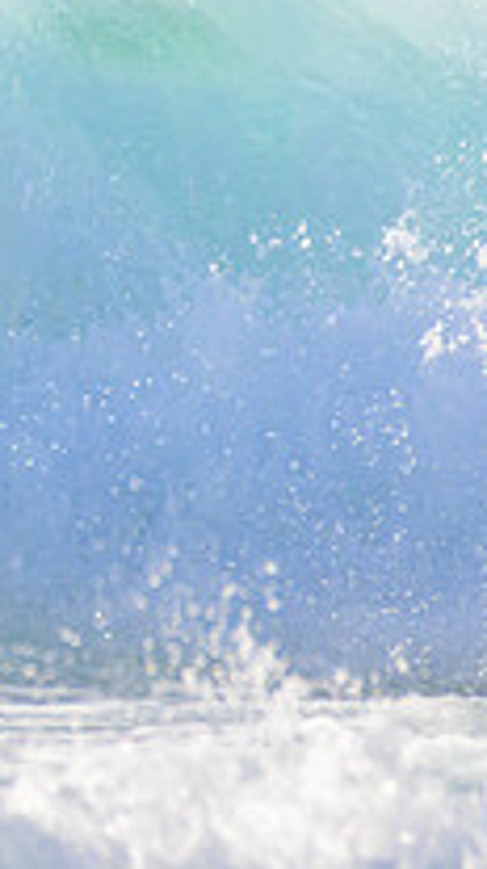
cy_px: 115
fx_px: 67733
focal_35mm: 2942
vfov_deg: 0.7
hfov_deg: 0.4
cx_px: -626
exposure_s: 1/2000
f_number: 11
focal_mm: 1000
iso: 1100
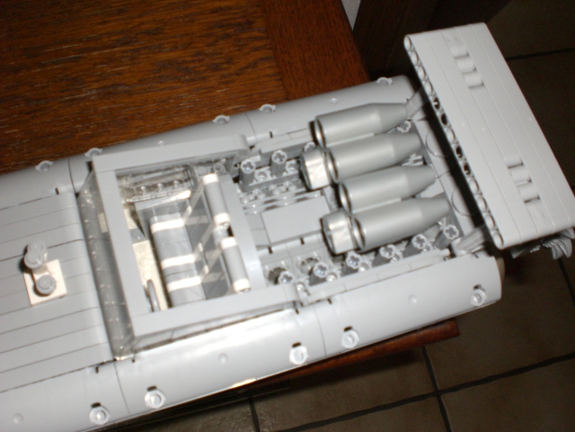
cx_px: 288
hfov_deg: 49.0
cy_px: 216
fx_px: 631
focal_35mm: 38
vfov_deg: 37.7
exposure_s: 1/60
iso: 200
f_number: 3.1
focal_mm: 6.3
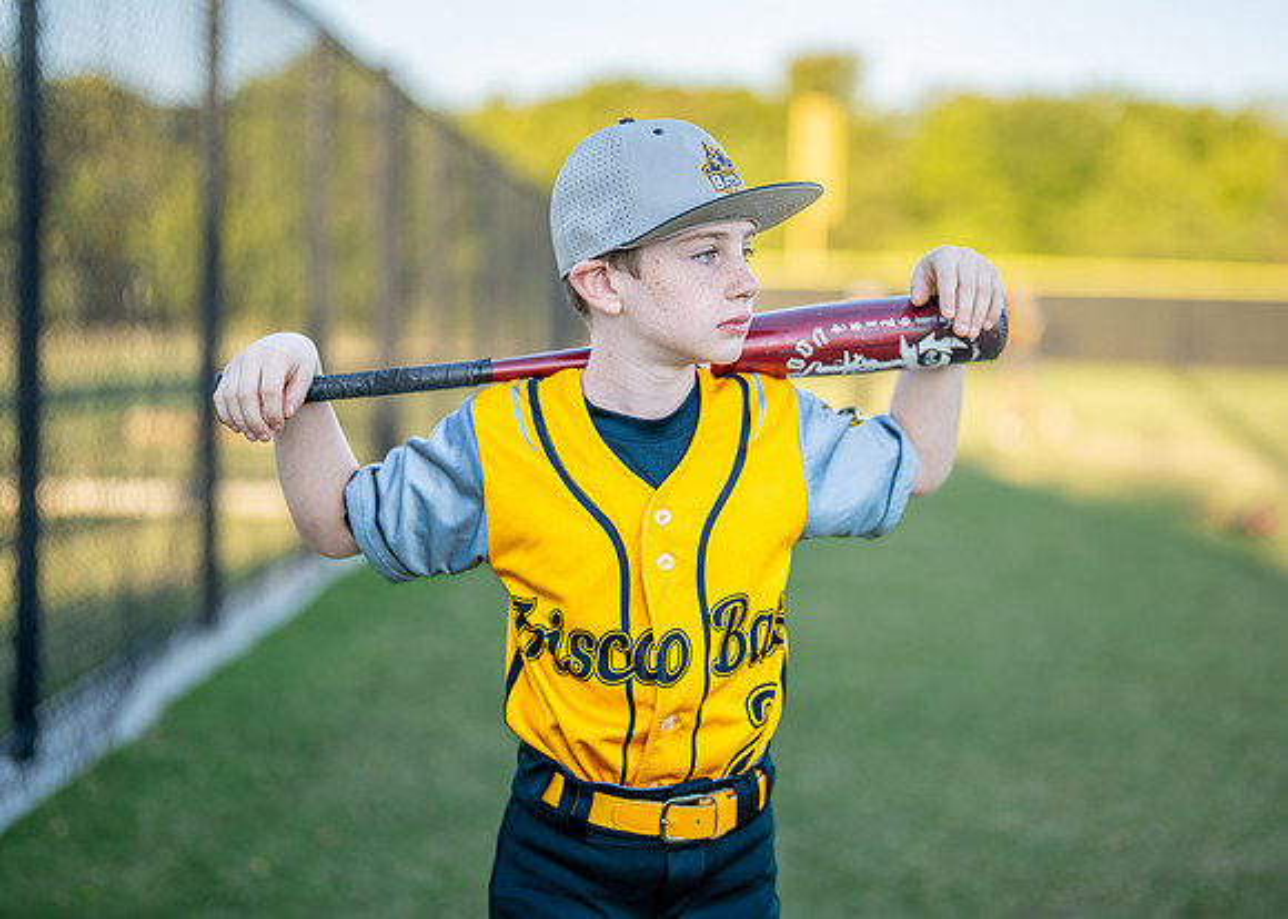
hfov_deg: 32.9
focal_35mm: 60
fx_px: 2177
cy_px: 401
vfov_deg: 23.8
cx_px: 706
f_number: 1.2
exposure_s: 1/1600
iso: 100
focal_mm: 50
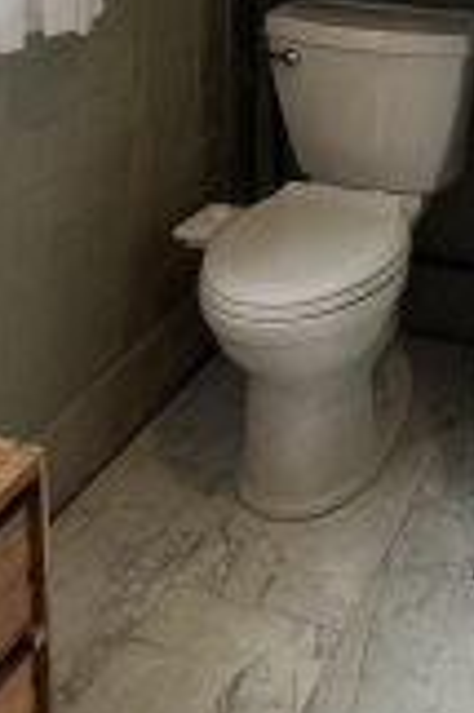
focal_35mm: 56
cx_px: 385
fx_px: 1108
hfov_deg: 23.7
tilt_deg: -8.0
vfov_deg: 31.4
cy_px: -86
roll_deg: -1.3
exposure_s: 1/120
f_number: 1.8
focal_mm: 1.57
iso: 160
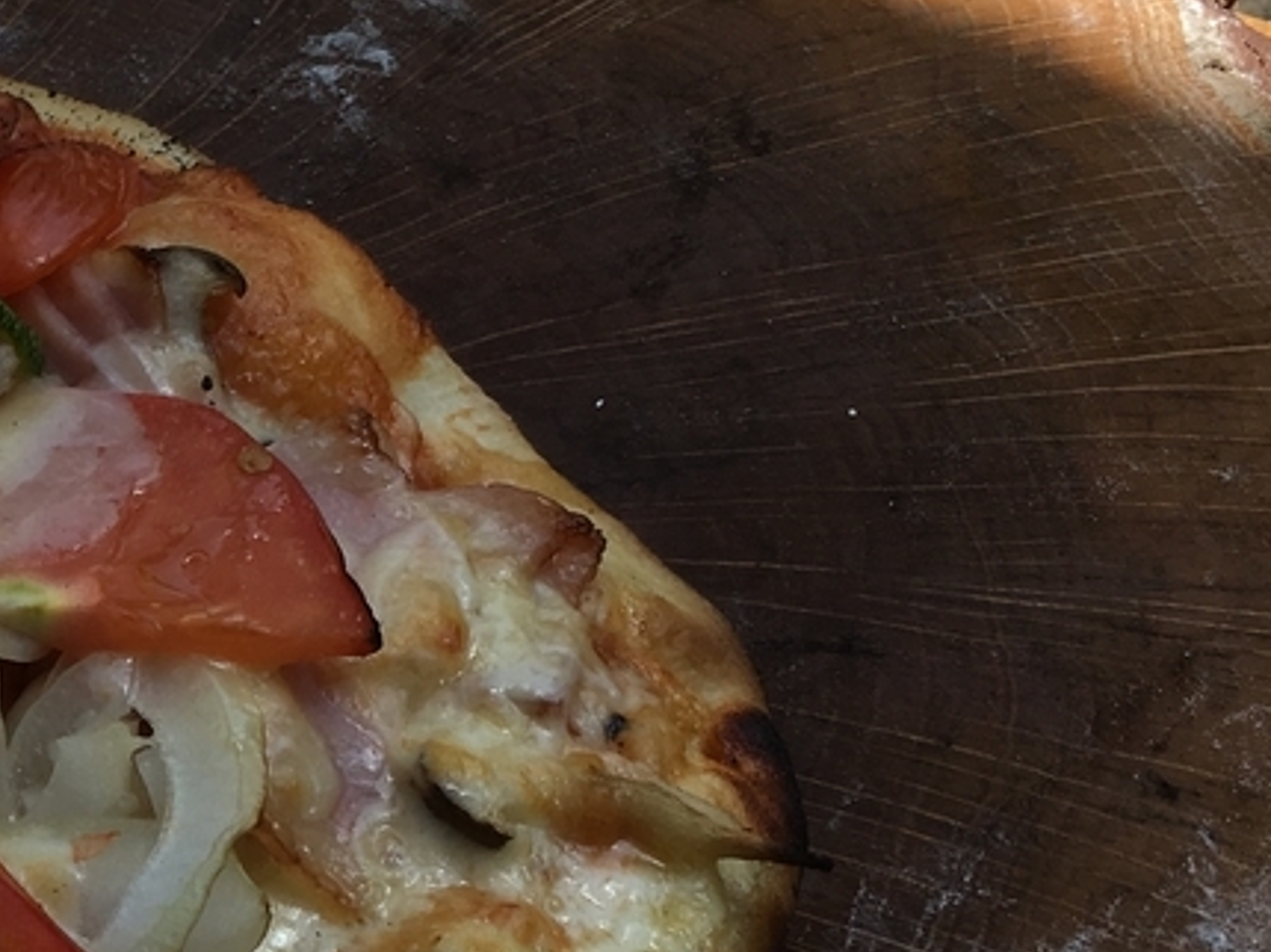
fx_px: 2972
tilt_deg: -53.9
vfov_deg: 17.9
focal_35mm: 81
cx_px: -251
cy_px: 857
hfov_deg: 22.3
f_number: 2.2
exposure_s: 1/1012
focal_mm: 4.15
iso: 25
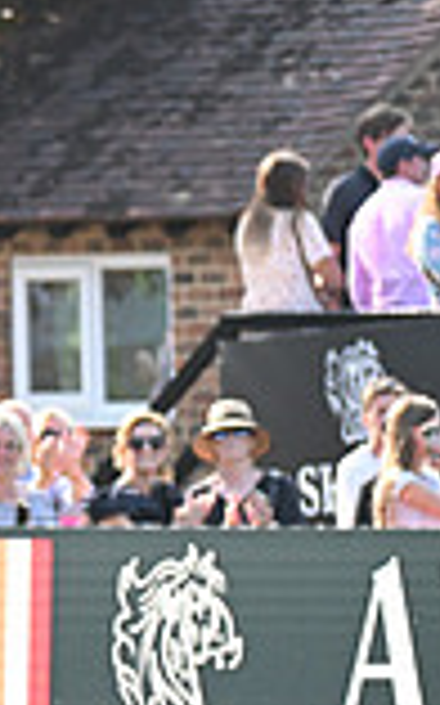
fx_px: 15939
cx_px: -584
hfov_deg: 1.6
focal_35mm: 830
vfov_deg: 2.5
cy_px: 209
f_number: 4.5
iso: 1100
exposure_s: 1/1250
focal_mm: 220
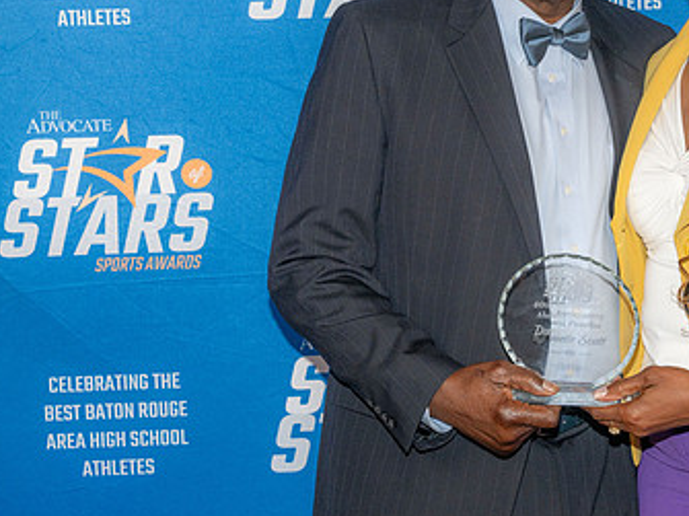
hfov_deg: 18.2
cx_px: 566
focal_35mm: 107
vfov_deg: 13.8
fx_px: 2129
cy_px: 168
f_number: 6.3
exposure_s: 1/100
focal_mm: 62
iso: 320
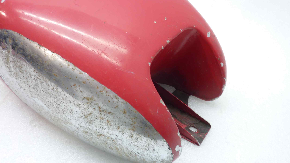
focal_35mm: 28
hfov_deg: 67.9
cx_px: 145
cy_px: 72
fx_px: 215
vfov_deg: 41.4
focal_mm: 4.1
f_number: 3.3
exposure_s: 1/8
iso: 80
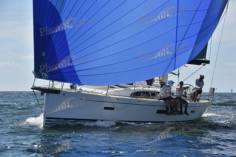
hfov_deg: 15.2
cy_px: 78
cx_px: 118
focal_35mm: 135
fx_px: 885
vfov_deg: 10.2
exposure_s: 1/1250
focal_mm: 135
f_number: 10
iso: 320
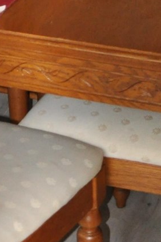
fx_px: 1149
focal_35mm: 171
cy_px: -294
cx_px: -18
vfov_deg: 10.7
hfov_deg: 8.0
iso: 1000
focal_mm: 21
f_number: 4.5
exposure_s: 1/60
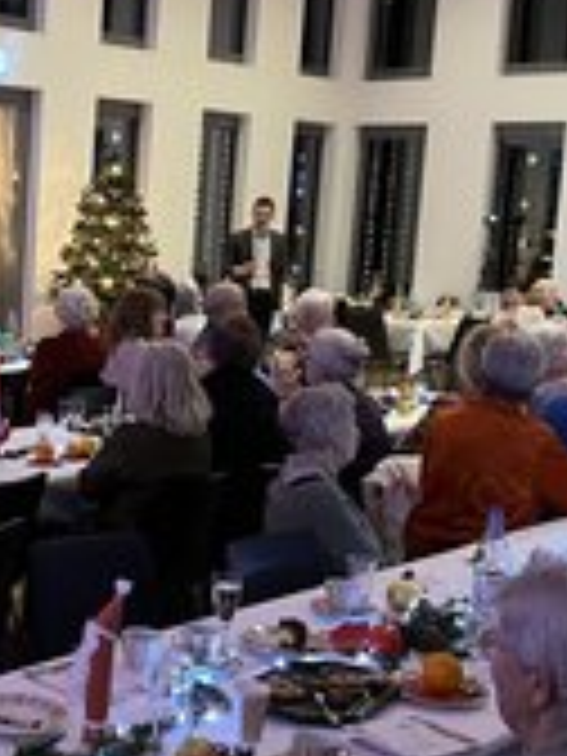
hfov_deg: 22.7
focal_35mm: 62
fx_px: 1354
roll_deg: -2.3
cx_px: -9
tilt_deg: -8.0
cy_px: 392
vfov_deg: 31.2
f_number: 1.5
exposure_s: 1/35
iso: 640
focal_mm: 5.7
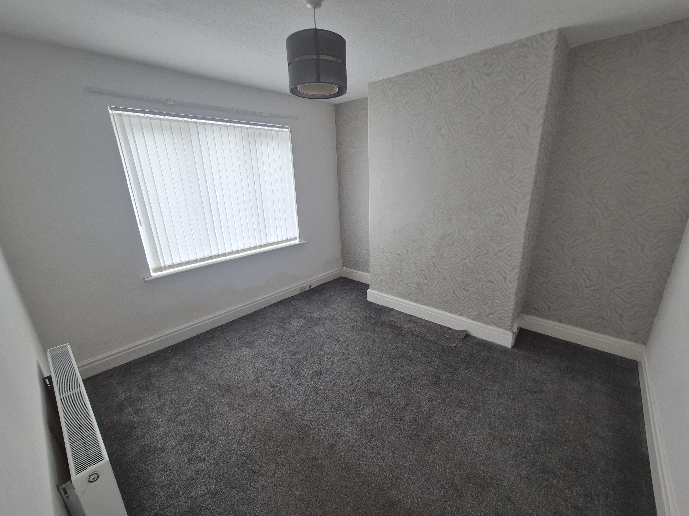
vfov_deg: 89.9
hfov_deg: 106.2
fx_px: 259
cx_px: 344
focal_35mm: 13
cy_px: 258
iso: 64
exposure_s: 1/50
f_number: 2.2
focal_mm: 2.2
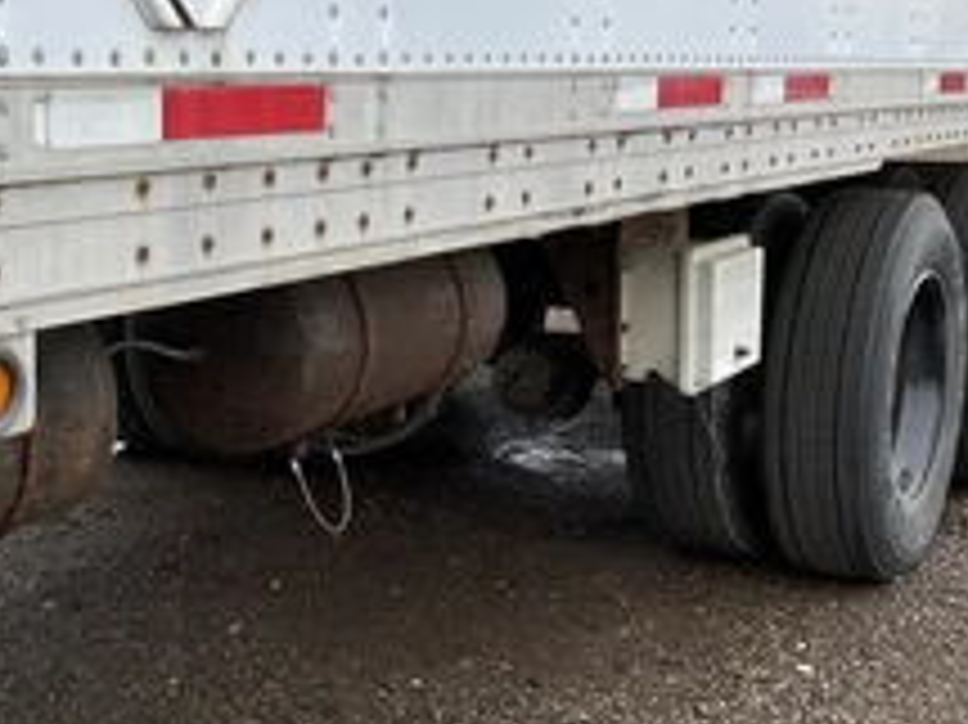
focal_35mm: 54
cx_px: 81
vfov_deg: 27.0
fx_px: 1509
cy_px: 310
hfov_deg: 33.5
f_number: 1.8
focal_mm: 3
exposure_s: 1/869
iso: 25
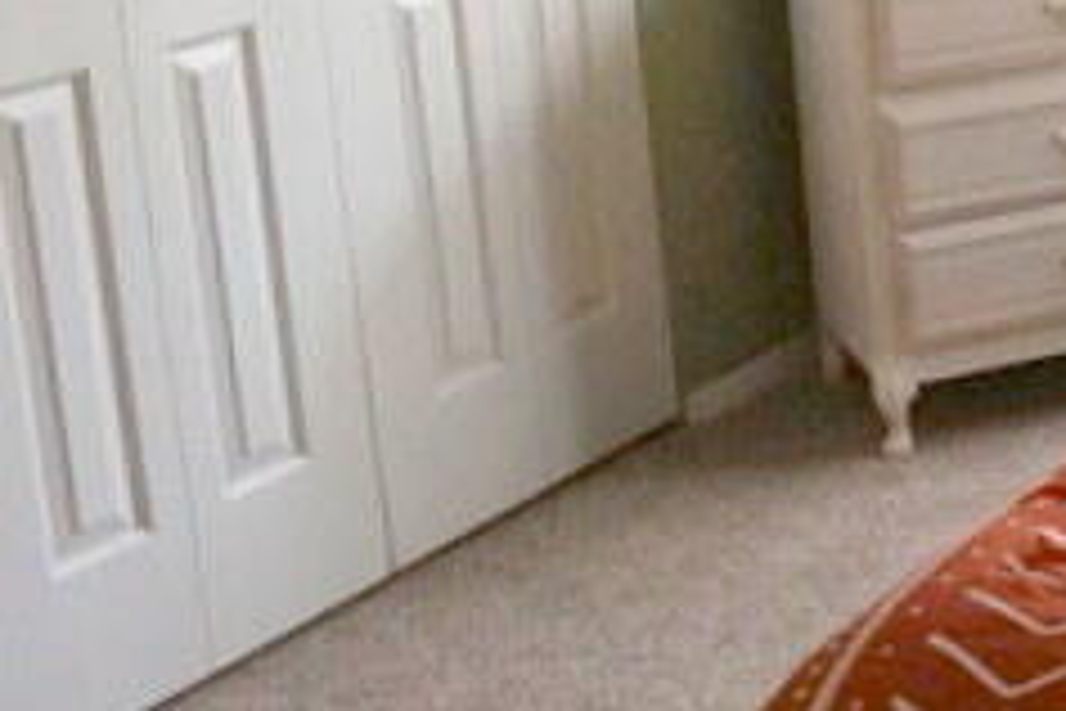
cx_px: 1583
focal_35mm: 81
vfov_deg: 16.2
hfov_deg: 21.3
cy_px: -140
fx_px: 2398
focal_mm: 16
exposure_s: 1/160
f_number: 3.5
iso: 2000
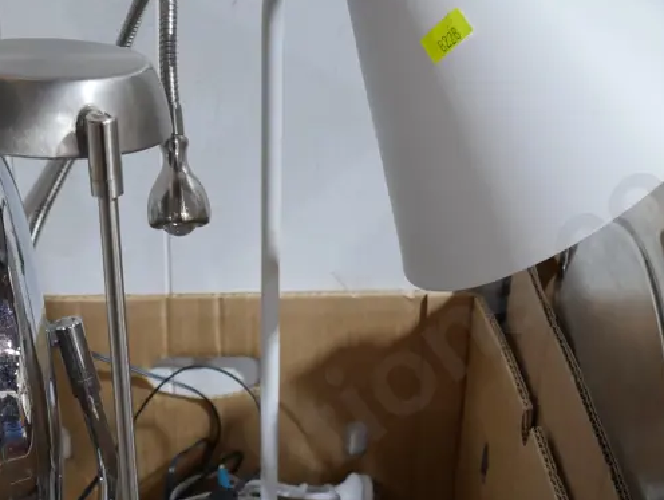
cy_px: 502
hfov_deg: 29.2
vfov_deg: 21.5
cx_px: 244
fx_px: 1267
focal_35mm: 66
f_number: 3.6
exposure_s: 1/60
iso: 800
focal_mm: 16
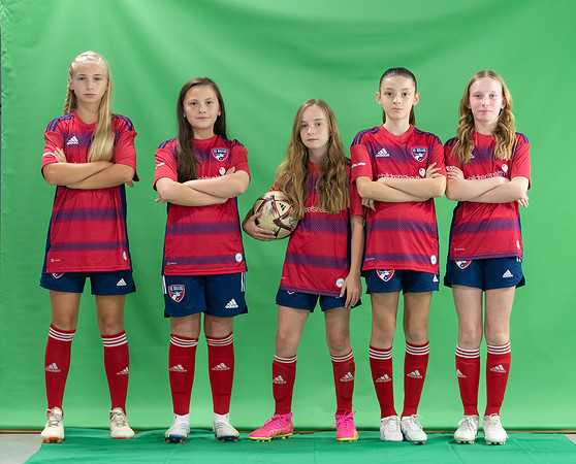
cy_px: 247
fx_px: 1514
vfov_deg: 17.4
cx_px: 295
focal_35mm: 89
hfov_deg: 21.5
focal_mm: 70
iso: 1000
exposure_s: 1/250
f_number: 2.8
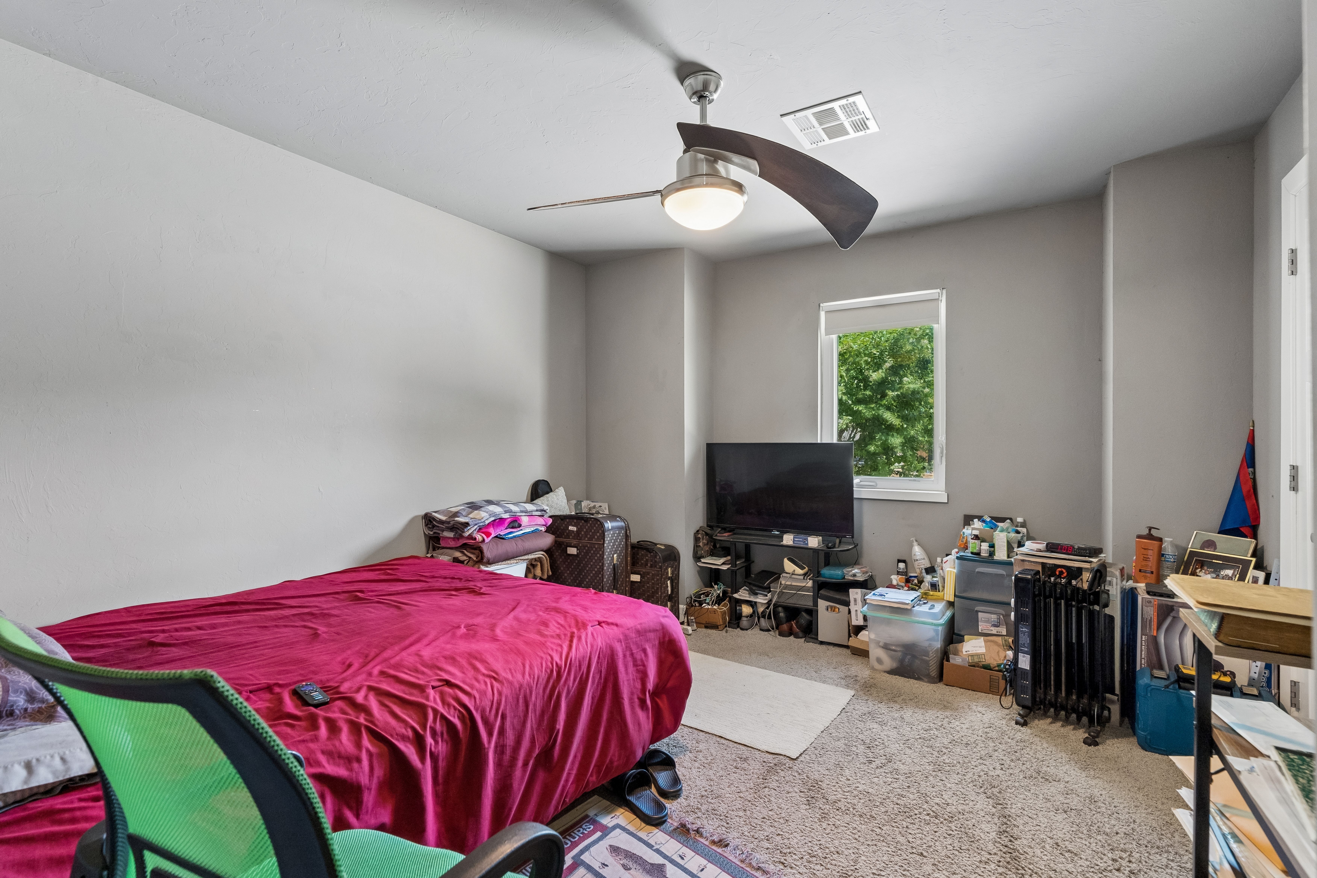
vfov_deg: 73.7
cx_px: 658
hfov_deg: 96.7
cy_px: 439
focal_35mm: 16
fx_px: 585
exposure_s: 1/40
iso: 800
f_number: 8
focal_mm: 16
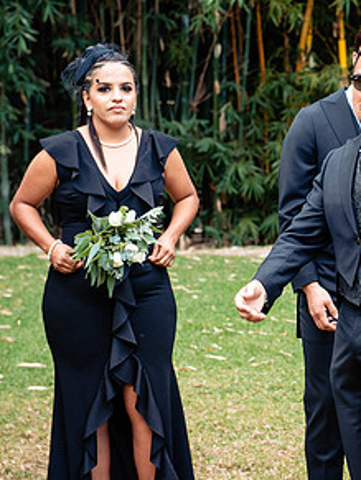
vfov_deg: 14.7
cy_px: 169
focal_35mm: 134
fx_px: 1859
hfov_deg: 10.9
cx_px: 407
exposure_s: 1/125
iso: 400
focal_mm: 70
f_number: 4.5
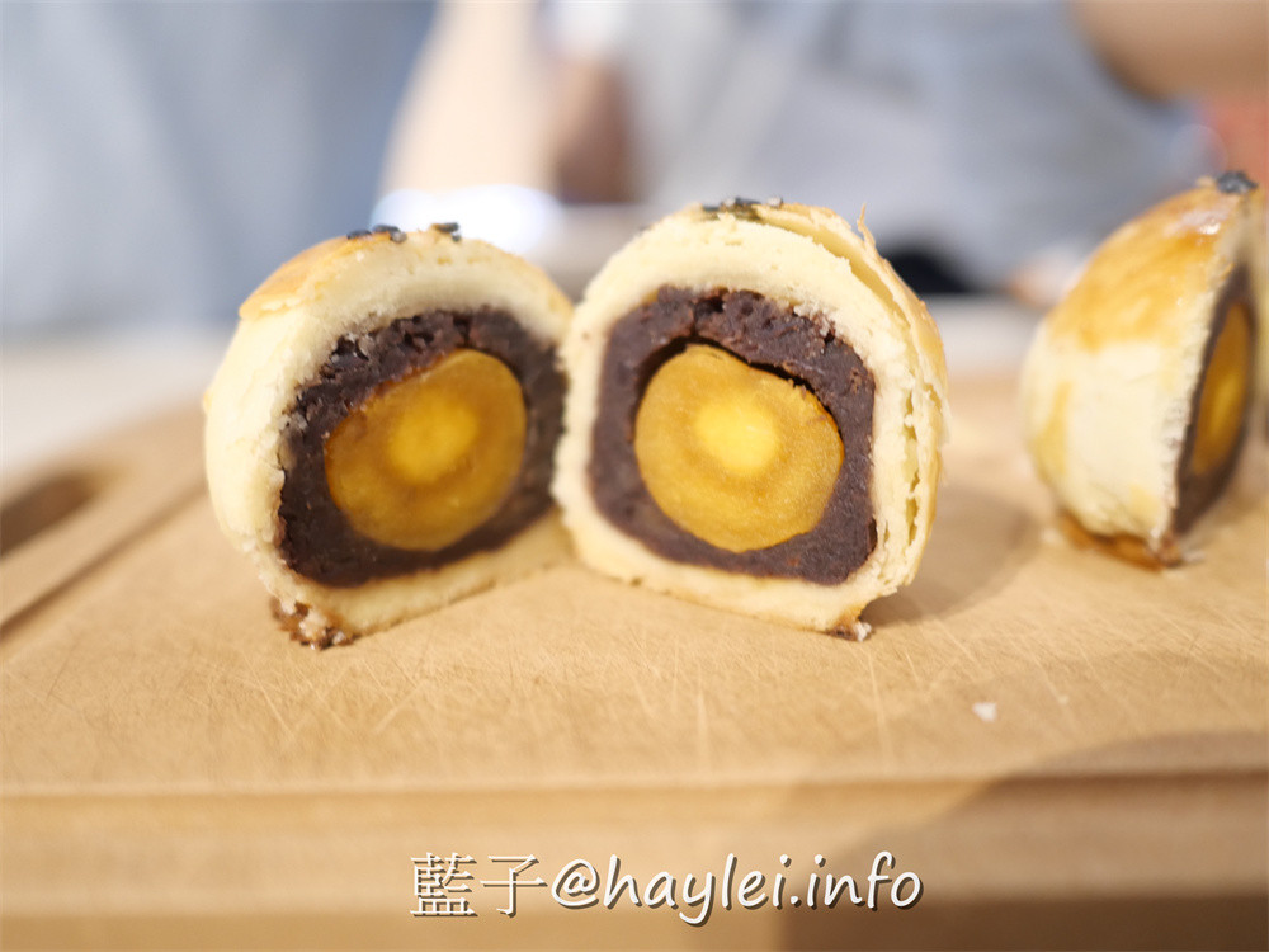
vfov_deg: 46.8
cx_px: 634
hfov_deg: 60.0
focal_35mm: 30
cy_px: 476
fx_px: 1100
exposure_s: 1/60
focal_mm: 15
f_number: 1.7
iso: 640
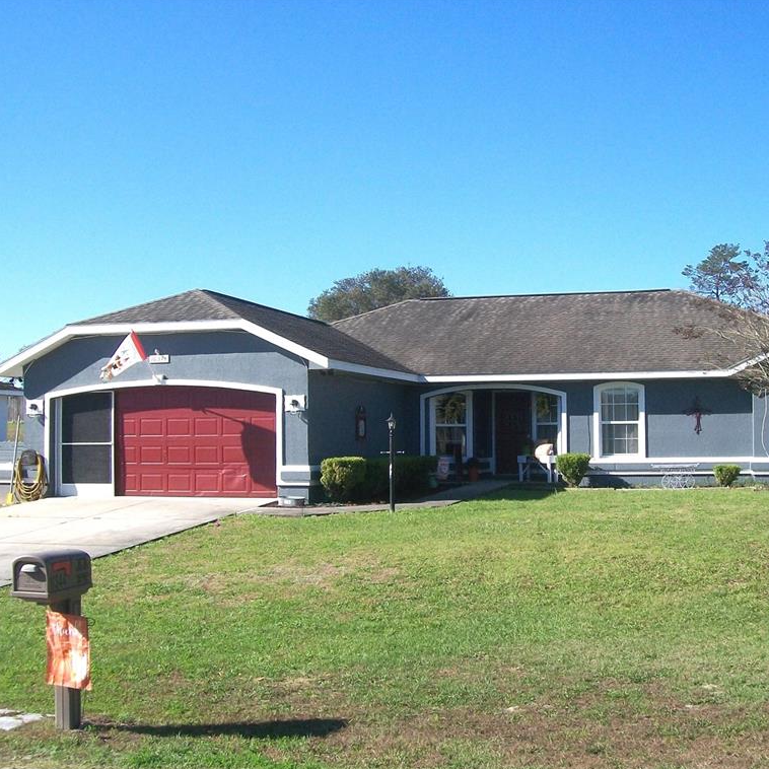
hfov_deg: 39.0
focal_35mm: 43
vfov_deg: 39.2
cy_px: 384
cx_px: 469
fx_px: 1081
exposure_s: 1/400
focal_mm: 6
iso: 80
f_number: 4.8
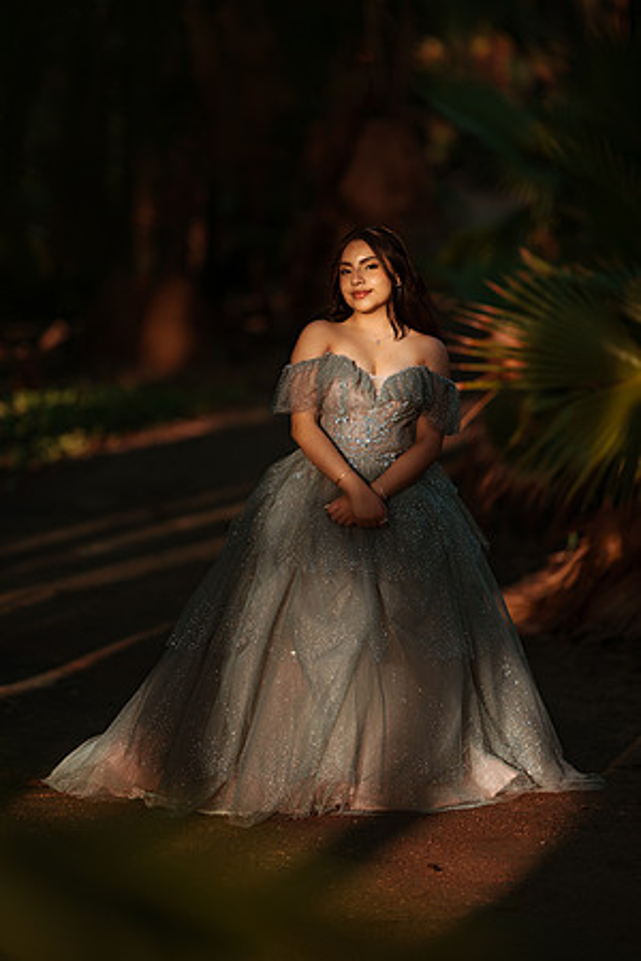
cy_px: 480
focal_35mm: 135
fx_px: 3605
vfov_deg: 15.2
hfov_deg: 10.2
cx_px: 320
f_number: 1.8
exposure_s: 1/3200
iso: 100
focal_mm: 135
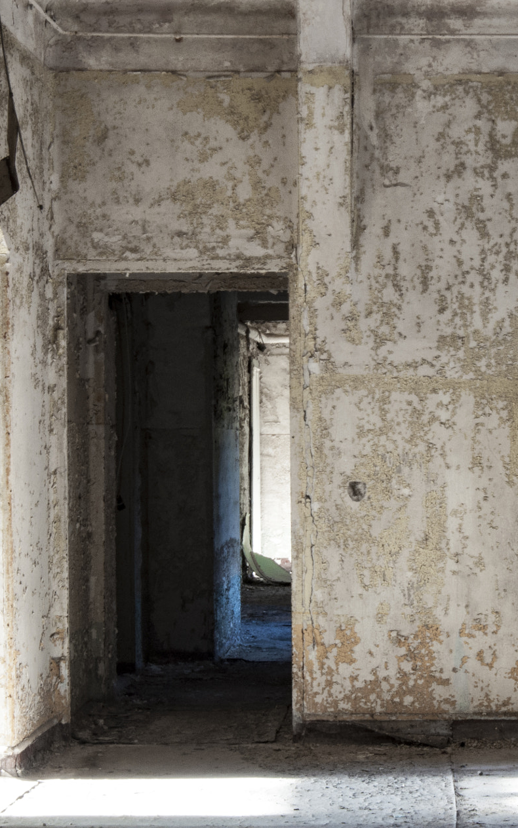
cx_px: 407
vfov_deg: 22.1
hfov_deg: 13.8
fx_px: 2123
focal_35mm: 94
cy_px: 444
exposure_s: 1
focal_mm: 38
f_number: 22
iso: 500
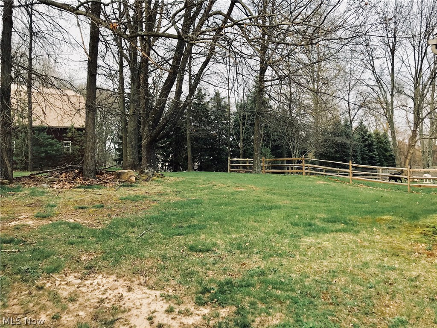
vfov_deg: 49.7
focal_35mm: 28
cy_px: 164
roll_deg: +0.4
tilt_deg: -2.5
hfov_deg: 63.4
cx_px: 218
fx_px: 353
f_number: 1.8
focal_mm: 3.99
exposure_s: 1/520
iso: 20
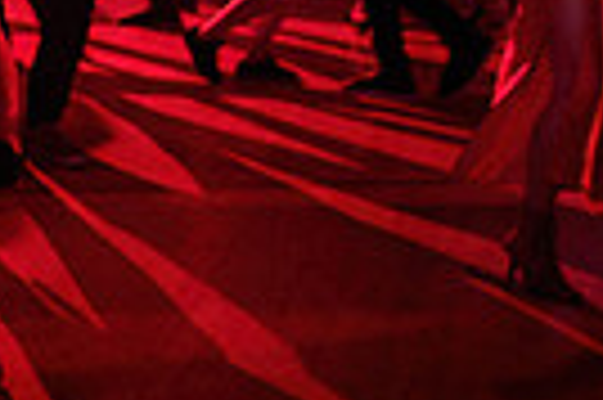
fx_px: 1740
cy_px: -25
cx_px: -410
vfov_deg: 12.9
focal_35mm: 104
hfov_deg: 17.0
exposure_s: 1/60
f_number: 2.8
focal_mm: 24
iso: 800
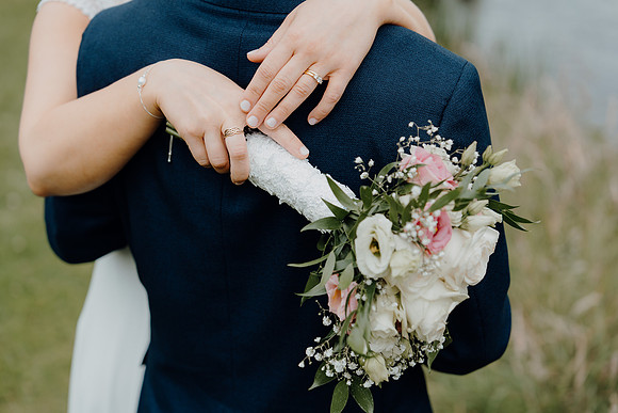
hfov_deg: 28.8
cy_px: 206
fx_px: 1202
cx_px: 309
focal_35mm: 70
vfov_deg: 19.5
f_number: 2.8
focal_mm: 70
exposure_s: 1/800
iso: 125
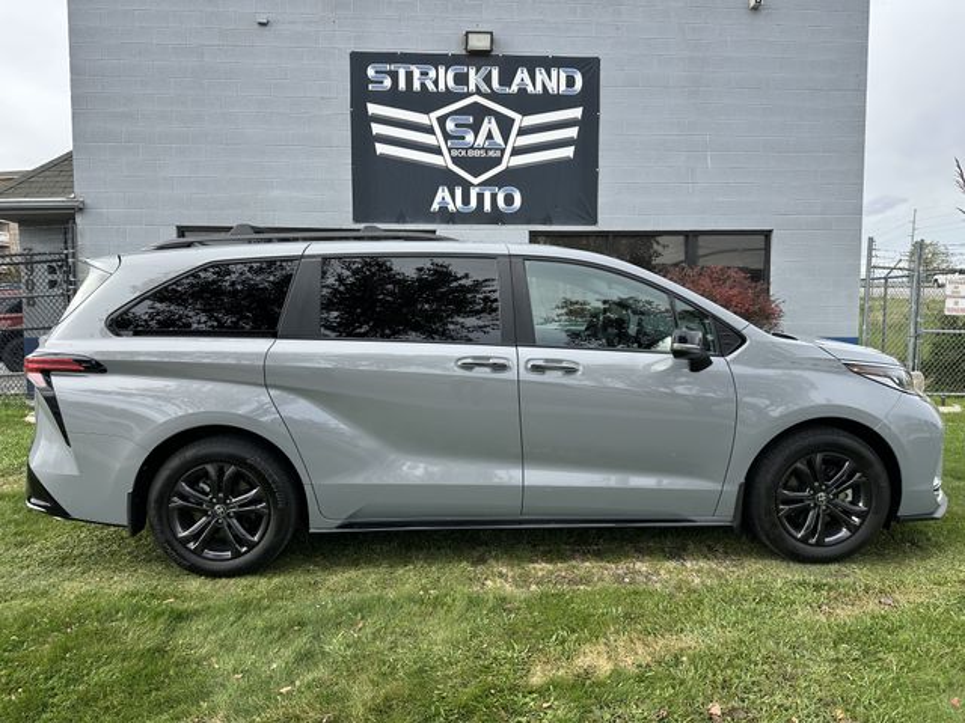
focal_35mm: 24
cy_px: 362
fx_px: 669
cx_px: 482
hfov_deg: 71.6
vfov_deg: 56.8
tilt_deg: -2.3
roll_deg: +0.5
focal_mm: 6.86
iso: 80
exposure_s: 1/1393
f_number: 1.78
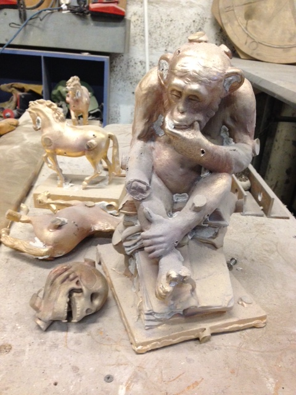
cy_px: 198
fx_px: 376
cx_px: 148
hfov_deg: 42.9
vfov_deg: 55.4
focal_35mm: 33
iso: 320
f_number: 2.4
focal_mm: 4.12
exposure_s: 1/20
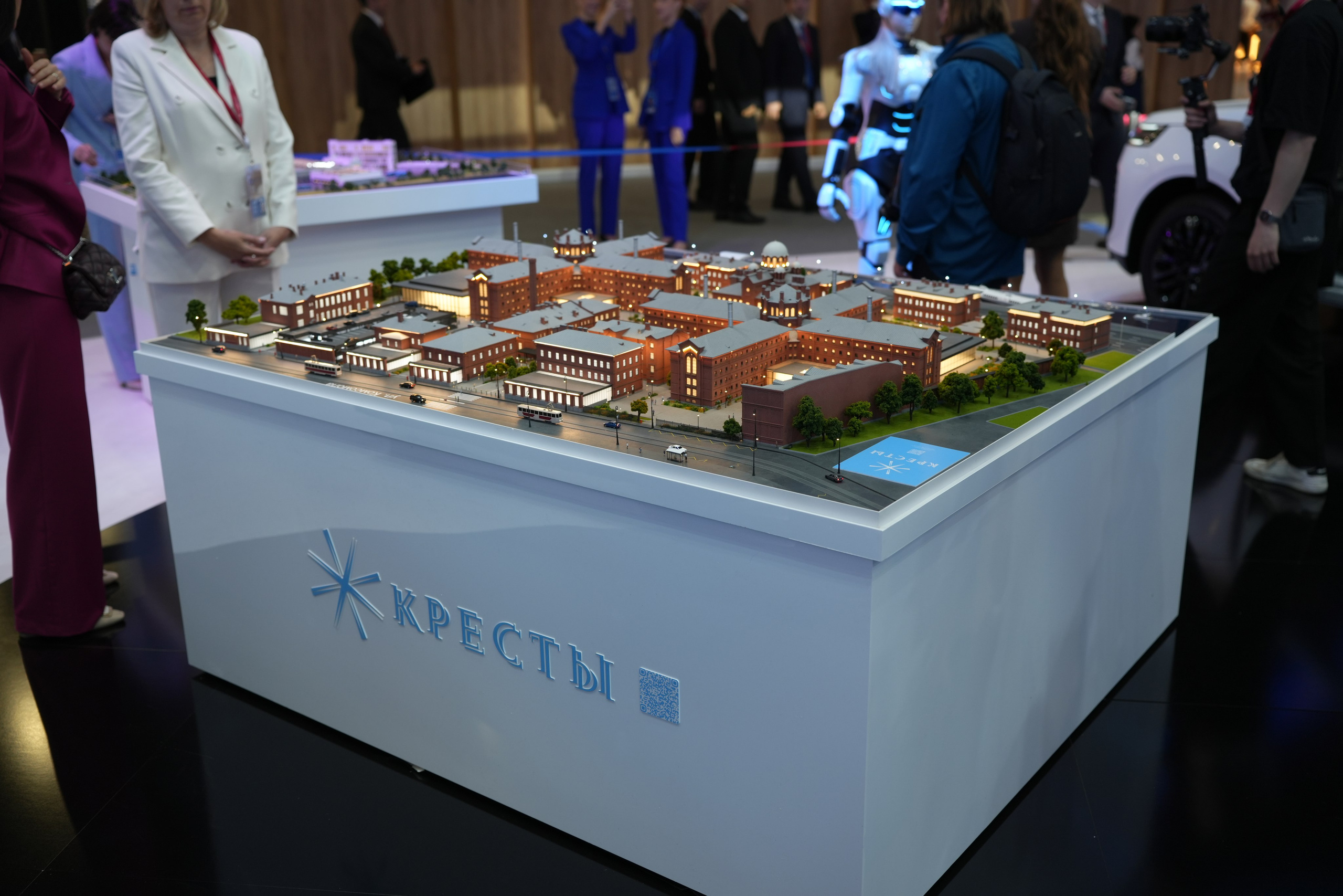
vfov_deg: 37.9
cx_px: 672
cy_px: 448
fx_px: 1306
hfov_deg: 54.4
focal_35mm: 35
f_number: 2.5
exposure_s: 1/200
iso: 400
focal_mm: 35
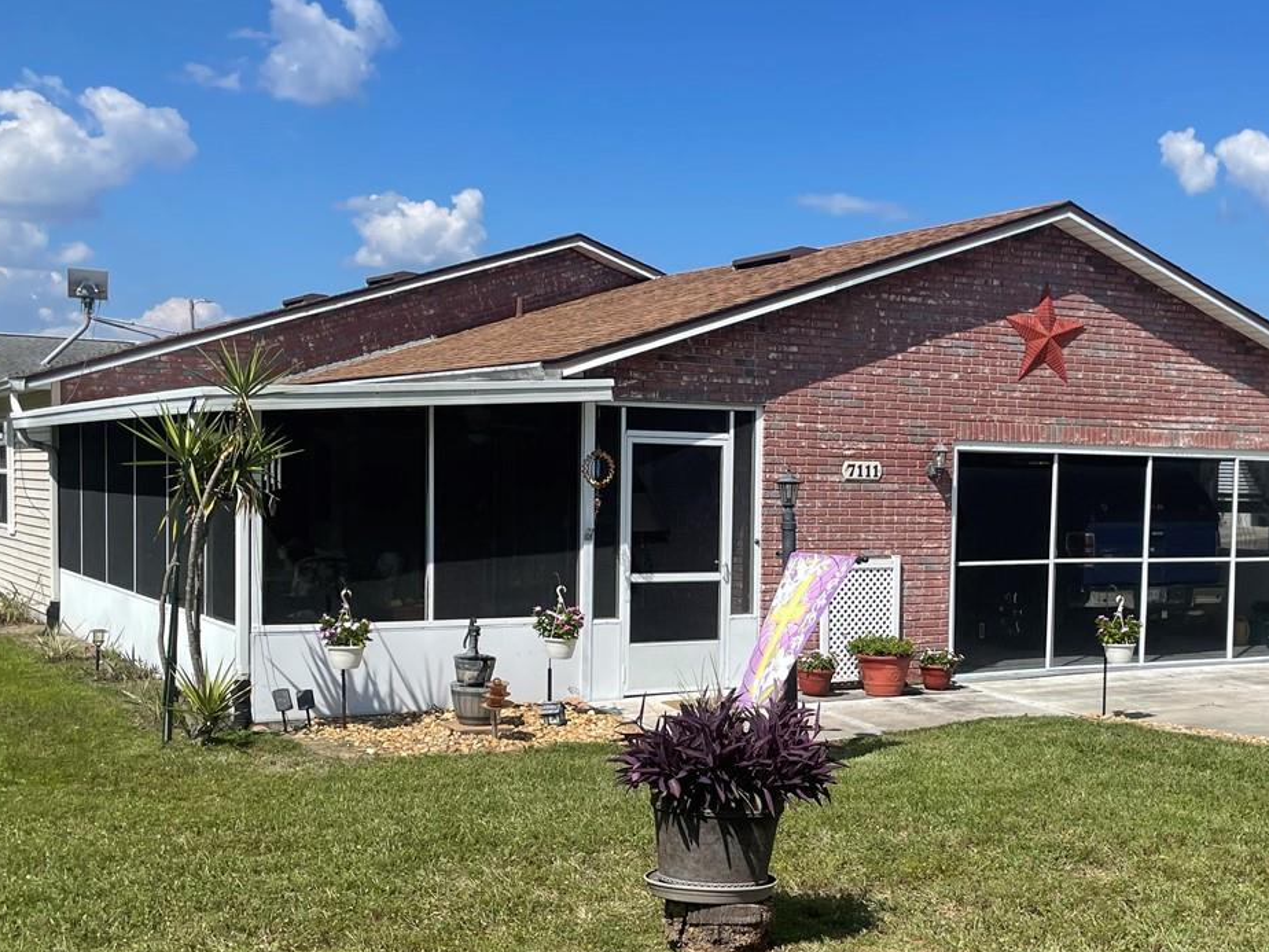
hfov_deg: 41.6
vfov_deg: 32.0
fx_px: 1650
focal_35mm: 45
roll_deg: -1.8
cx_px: 842
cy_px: 603
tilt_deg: -2.5
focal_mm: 4.2
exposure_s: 1/4651
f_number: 1.6
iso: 32
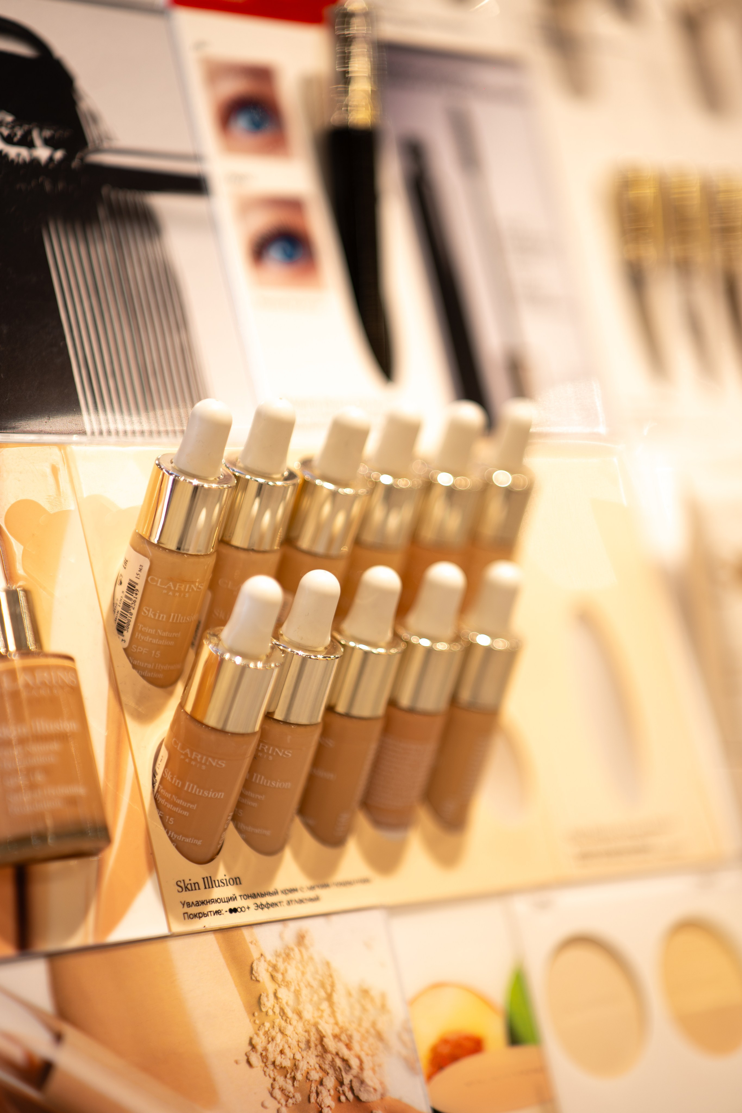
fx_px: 2628
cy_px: 556
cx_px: 371
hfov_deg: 16.1
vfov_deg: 23.9
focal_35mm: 85
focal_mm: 85
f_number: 1.4
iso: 50
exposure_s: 1/160
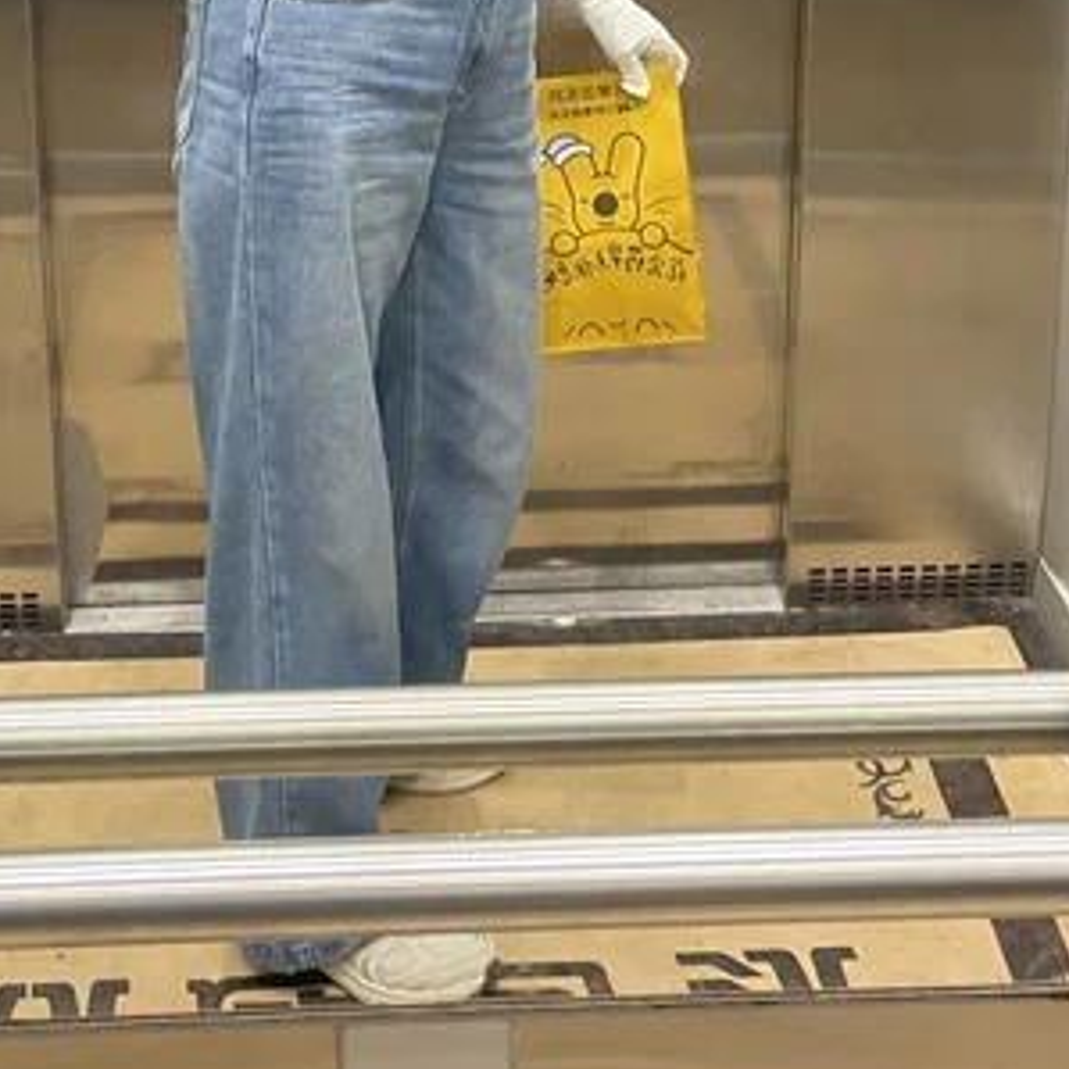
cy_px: -25
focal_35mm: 59
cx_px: 504
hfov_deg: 29.1
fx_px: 2061
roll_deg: -0.4
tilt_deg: -11.8
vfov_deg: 27.3
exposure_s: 1/60
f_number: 1.6
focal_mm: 4.2
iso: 320
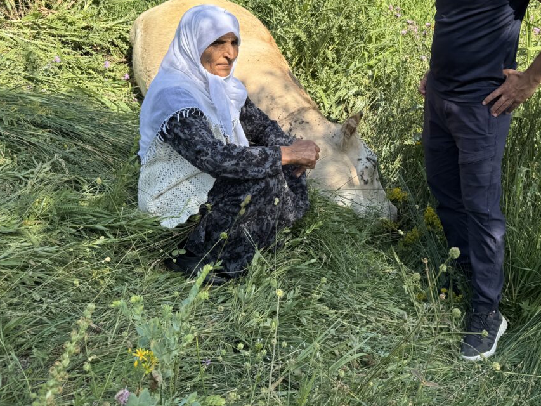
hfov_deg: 50.7
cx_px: 346
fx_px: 563
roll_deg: +2.7
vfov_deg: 38.9
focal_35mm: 36
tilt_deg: -15.7
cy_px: 114
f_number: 1.78
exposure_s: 1/1980
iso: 80
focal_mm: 6.76
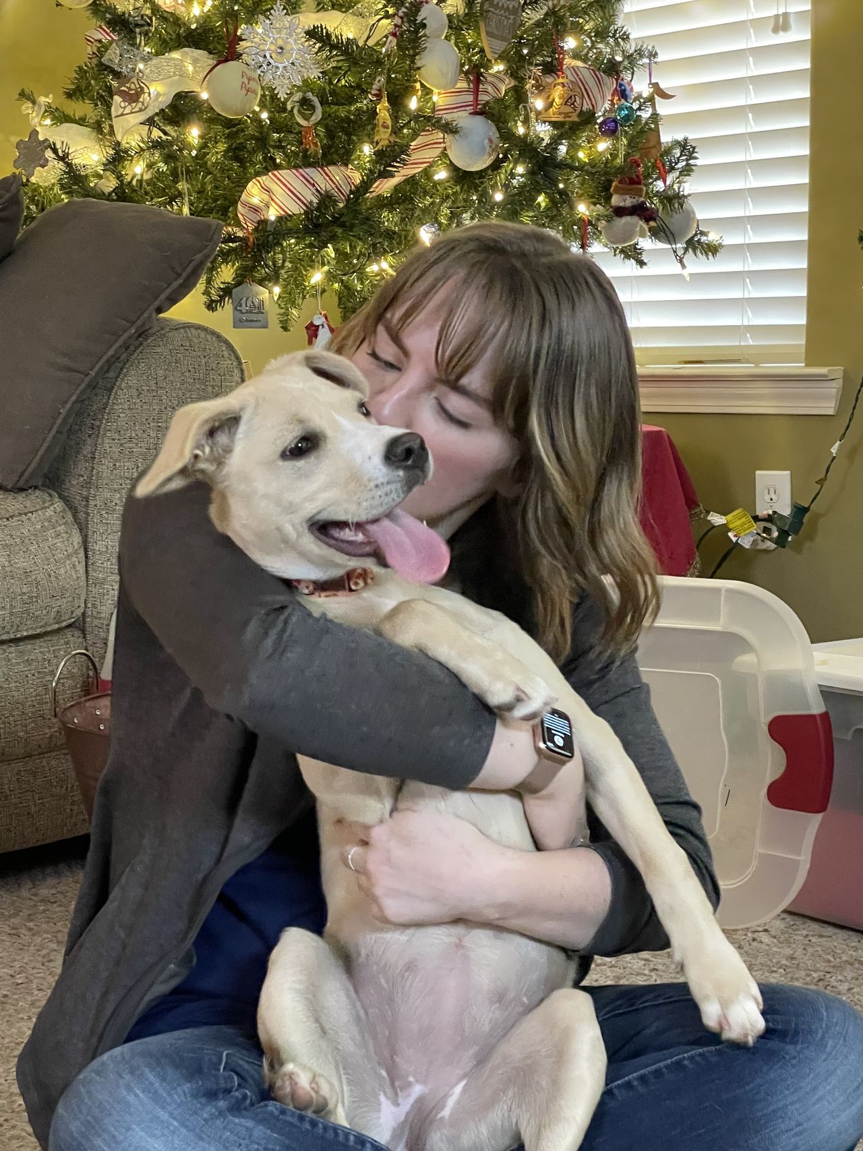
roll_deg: +1.9
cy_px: 576
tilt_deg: -9.5
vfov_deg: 36.8
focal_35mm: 52
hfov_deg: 28.0
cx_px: 432
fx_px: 1729
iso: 1000
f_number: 2
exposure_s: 1/30
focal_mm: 6
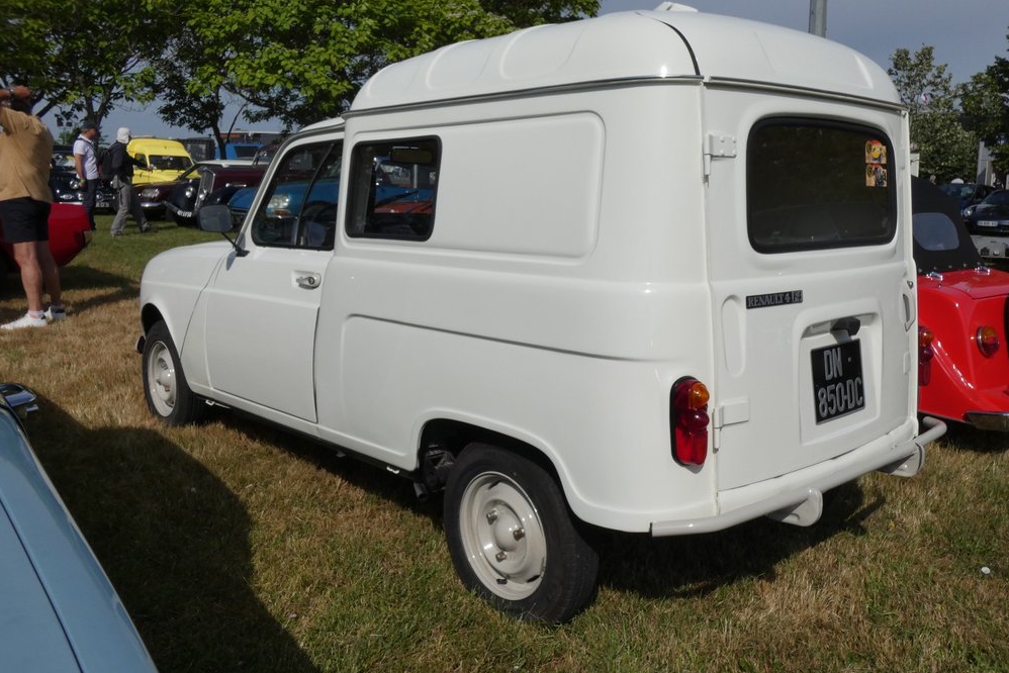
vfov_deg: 41.1
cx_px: 516
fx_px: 897
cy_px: 293
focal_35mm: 32
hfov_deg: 58.7
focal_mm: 5.3
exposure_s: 1/800
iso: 80
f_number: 6.3
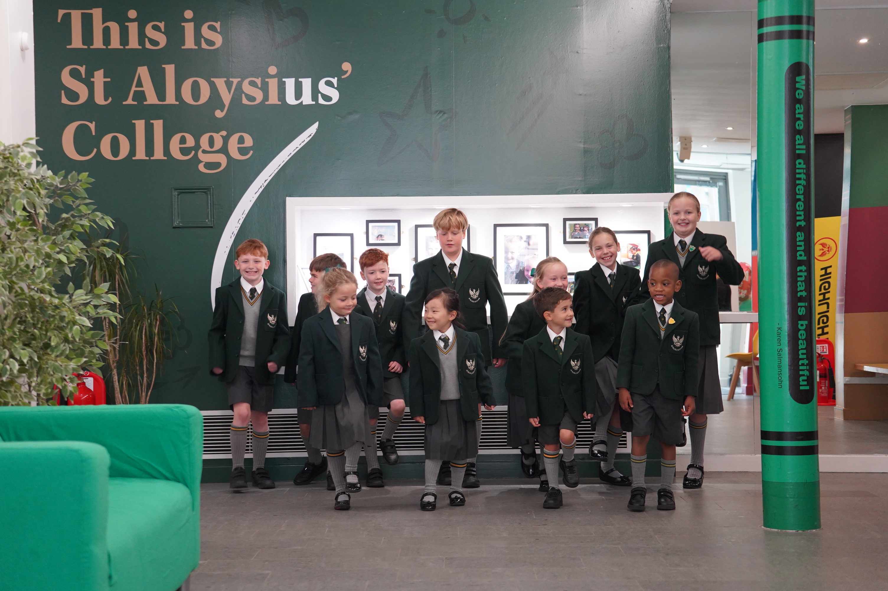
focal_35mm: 70
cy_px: 296
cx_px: 444
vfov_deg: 19.4
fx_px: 1725
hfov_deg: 28.9
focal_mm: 70
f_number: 4.5
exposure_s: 1/160
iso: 3200
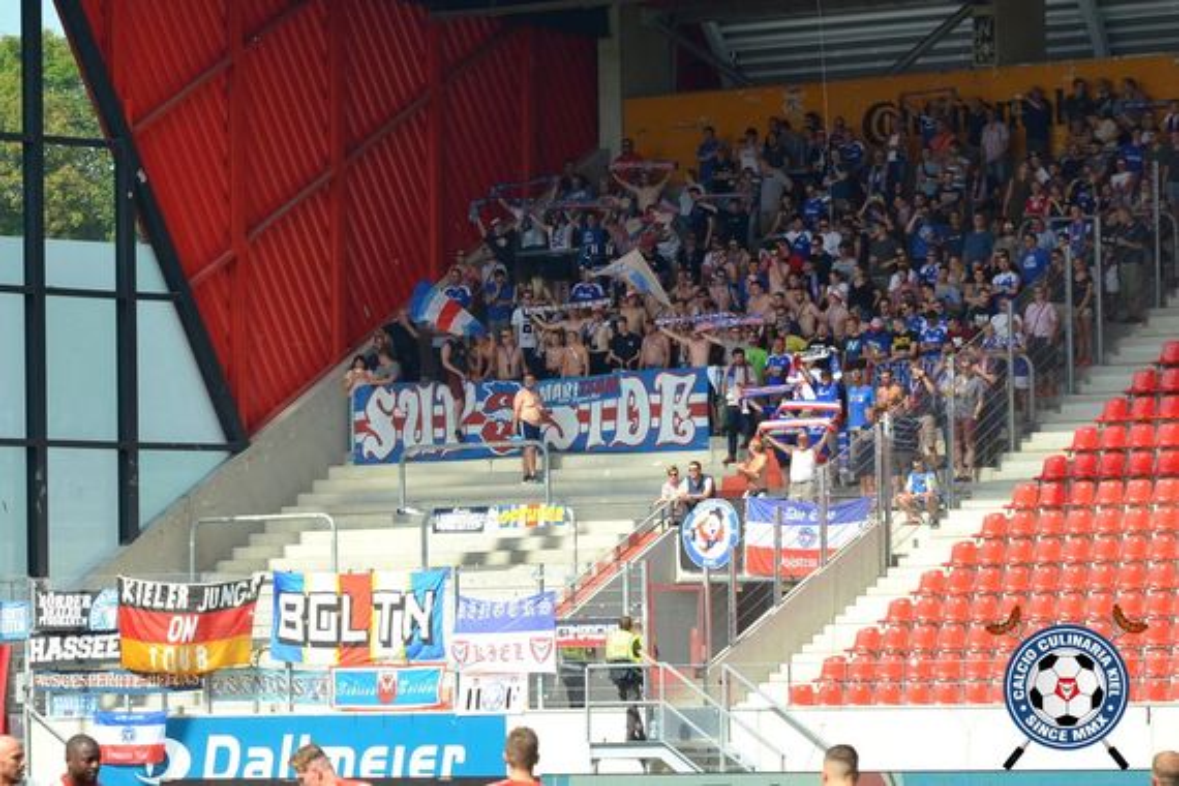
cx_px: 590
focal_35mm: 168
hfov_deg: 12.2
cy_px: 393
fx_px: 5502
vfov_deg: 8.2
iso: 1250
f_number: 8
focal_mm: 112
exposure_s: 1/2000
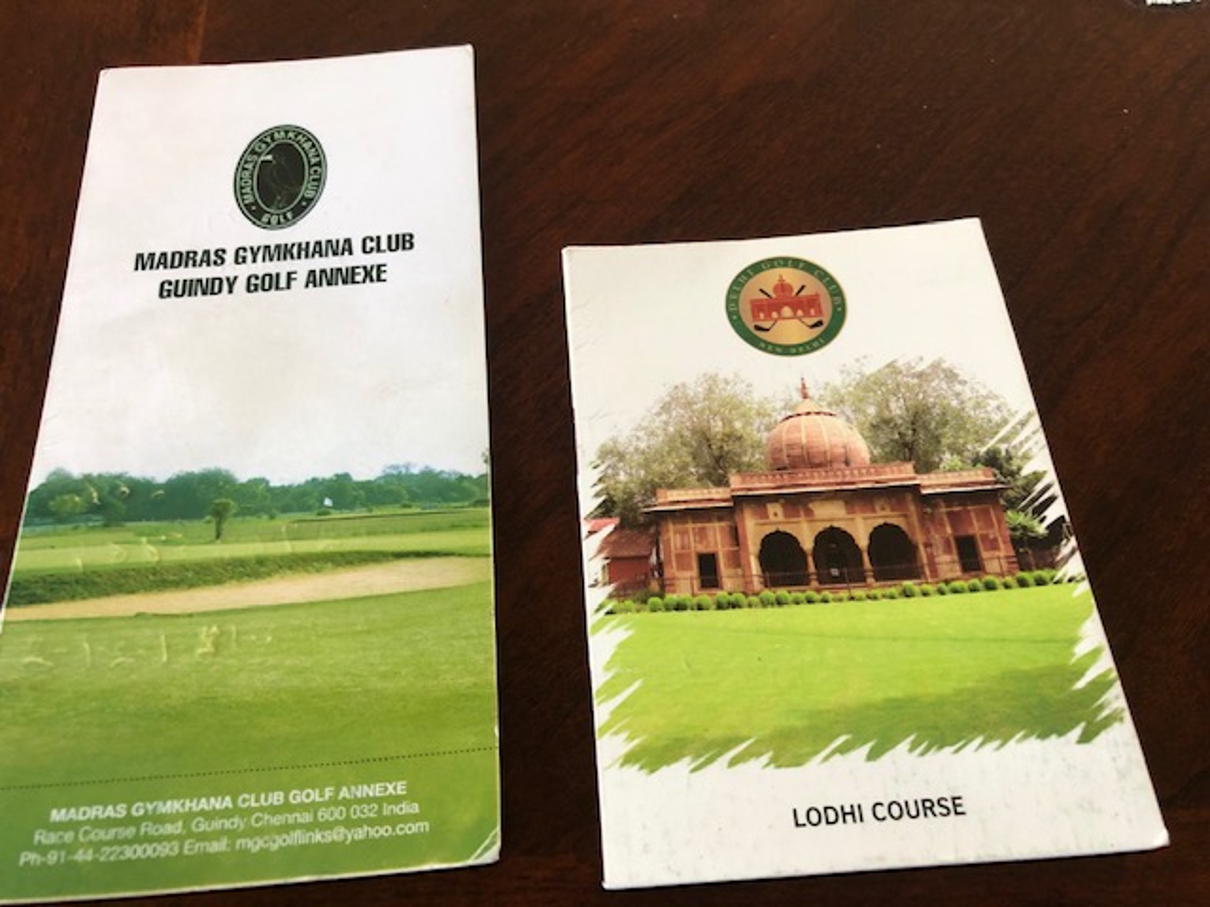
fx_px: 979
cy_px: 454
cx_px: 605
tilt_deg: -63.6
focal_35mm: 28
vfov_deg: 49.7
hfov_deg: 63.4
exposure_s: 1/17
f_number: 1.8
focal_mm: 3.99
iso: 40
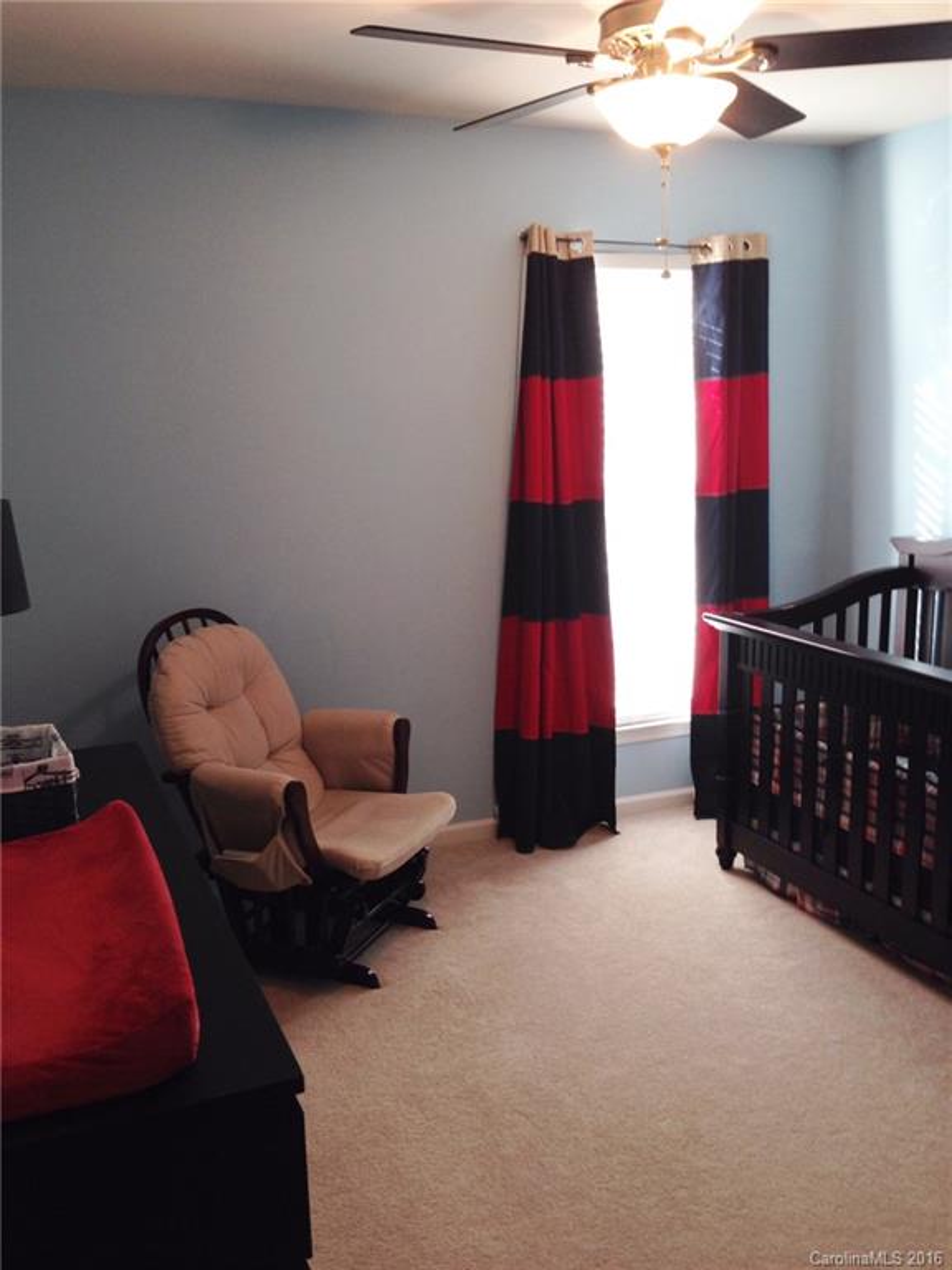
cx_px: 476
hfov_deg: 42.9
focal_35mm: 33
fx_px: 1210
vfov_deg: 55.4
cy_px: 635
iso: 50
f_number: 2.4
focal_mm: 4.12
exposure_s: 1/20
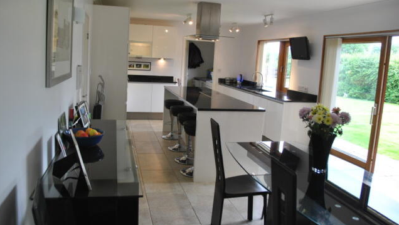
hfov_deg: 66.1
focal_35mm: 29
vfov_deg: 40.2
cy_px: 102
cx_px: 196
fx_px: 307
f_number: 3.5
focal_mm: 18
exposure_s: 1/60
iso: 200
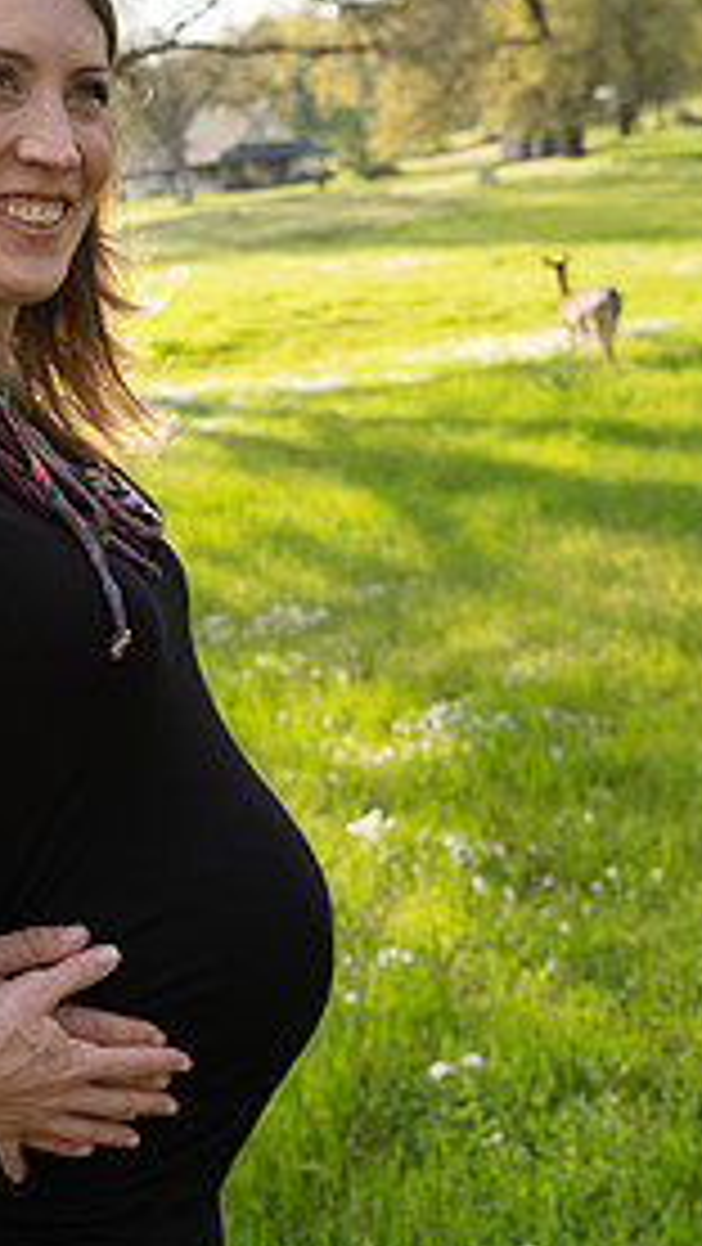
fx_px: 1521
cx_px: 81
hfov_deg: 25.3
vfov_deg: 44.5
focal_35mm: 46
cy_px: 702
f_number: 4
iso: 160
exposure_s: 1/250
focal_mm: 27
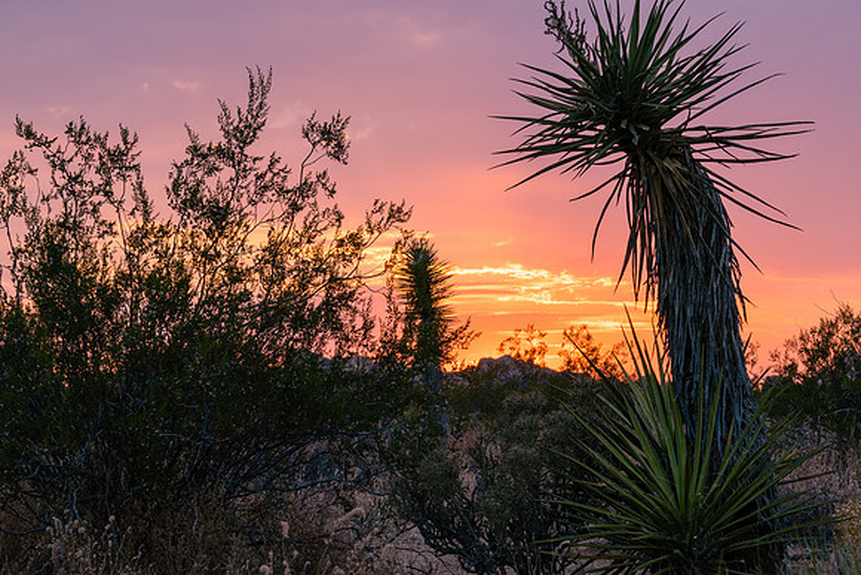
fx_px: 2655
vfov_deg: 12.3
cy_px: 288
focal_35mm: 111
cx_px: 430
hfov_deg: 18.4
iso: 100
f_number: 10
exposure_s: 1/60
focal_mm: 74
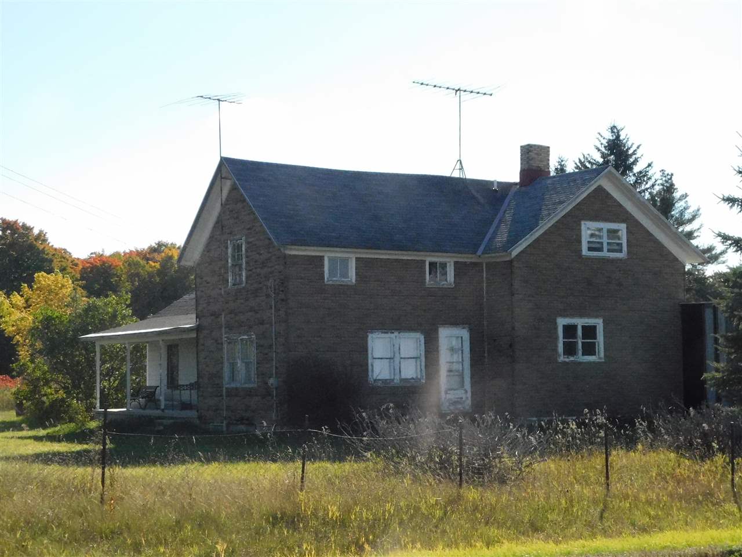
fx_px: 1415
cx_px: 371
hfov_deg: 29.4
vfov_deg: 22.3
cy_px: 278
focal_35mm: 66
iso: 1600
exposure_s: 1/1500
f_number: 8.4
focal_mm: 11.7
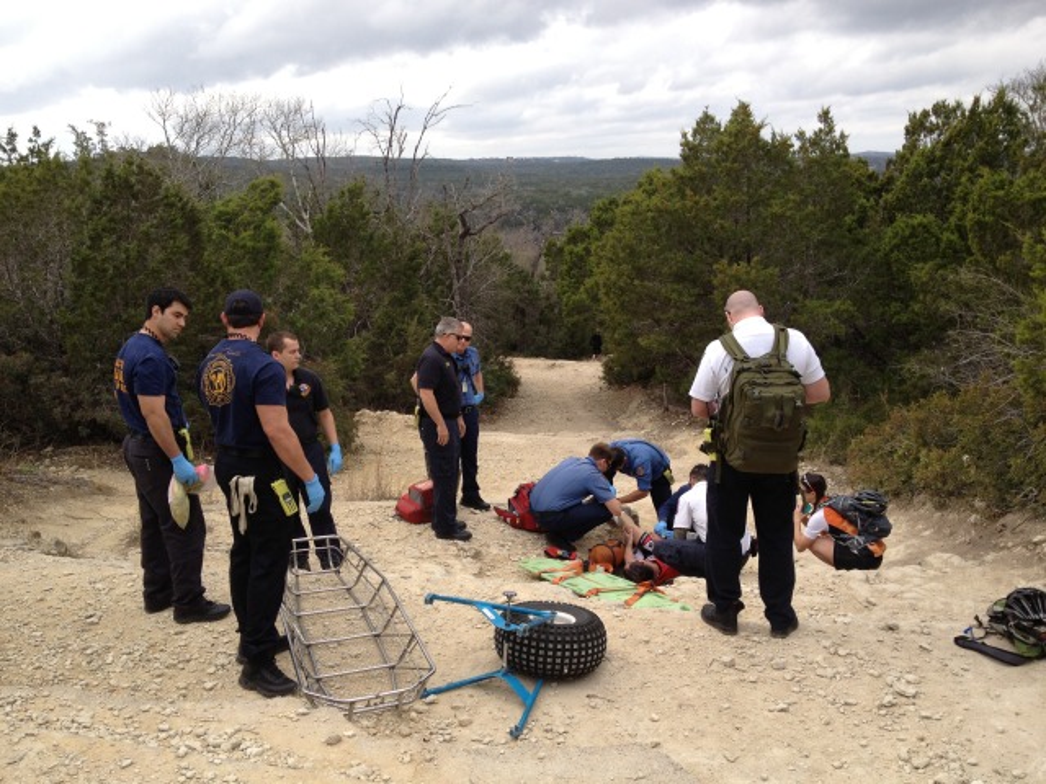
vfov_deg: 40.7
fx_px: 1058
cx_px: 523
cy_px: 392
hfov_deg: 52.6
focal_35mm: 35
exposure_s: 1/613
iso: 50
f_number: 2.4
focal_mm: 4.28
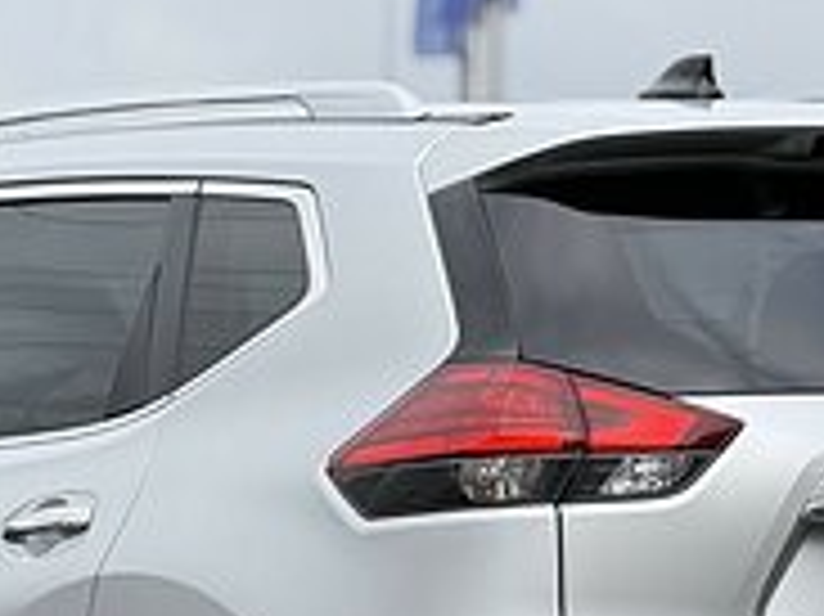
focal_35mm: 360
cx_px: 279
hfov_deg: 5.5
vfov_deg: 4.1
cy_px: 665
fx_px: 8564
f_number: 2.8
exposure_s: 1/507
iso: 50
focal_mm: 15.66
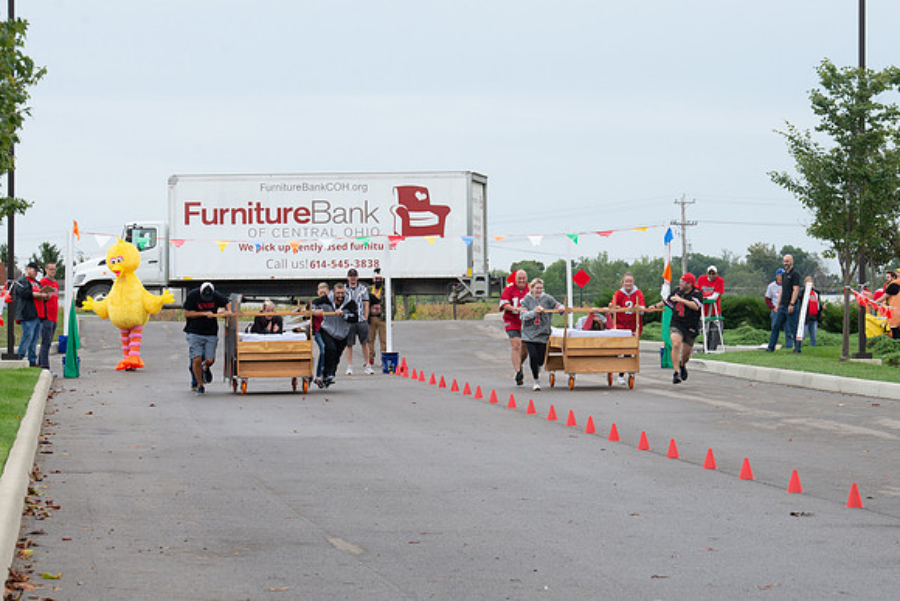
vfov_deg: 7.9
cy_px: 307
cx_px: 581
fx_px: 4365
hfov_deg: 11.8
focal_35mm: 175
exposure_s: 1/250
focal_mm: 122
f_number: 10
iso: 640
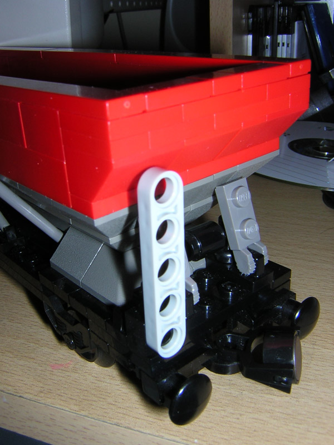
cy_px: 222
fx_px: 463
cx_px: 167
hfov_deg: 39.7
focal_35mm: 36
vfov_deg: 51.4
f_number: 5.2
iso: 100
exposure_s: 1/60.1
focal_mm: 4.7
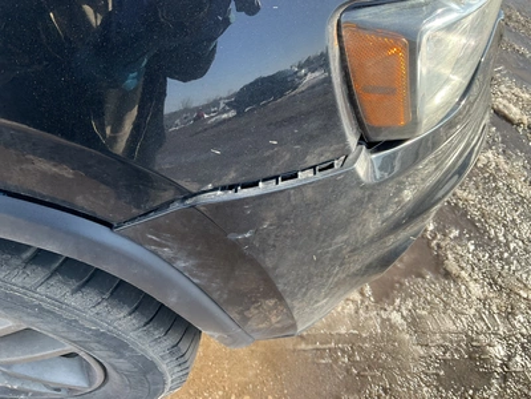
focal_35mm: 29
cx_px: 266
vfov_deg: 48.2
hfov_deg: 61.7
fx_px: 445
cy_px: 200
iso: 25
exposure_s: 1/406
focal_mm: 3
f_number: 1.8
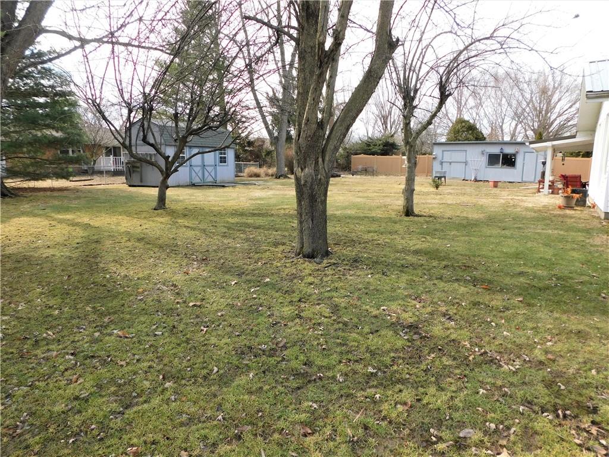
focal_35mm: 23
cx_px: 304
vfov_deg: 58.9
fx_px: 405
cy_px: 228
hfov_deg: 73.9
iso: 125
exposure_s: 1/400
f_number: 3
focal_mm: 4
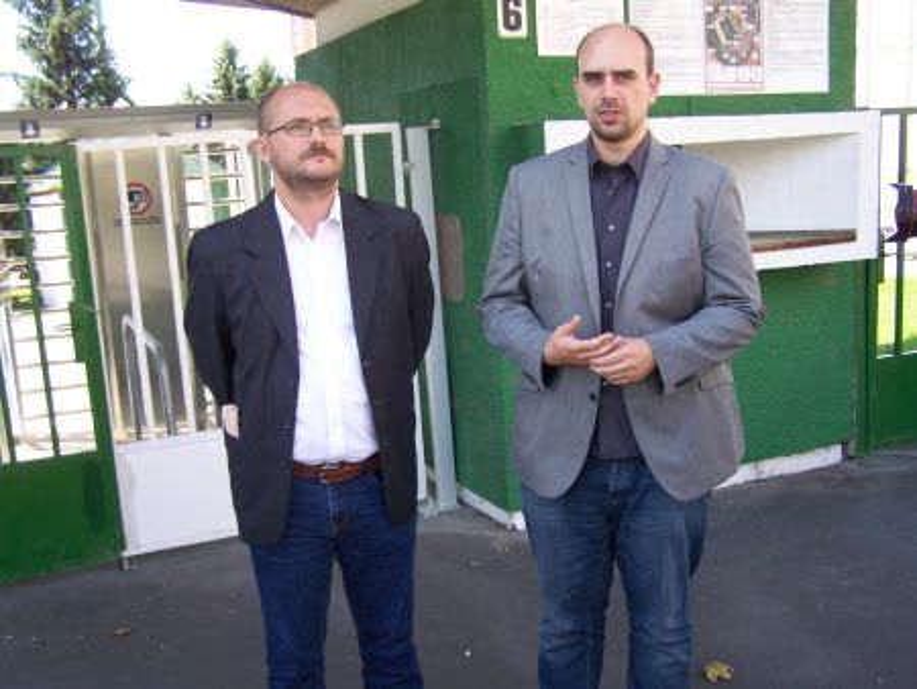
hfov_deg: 49.0
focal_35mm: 38
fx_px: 1007
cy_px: 344
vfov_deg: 37.8
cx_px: 458
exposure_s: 1/100
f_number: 2.8
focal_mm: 6.3
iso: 64
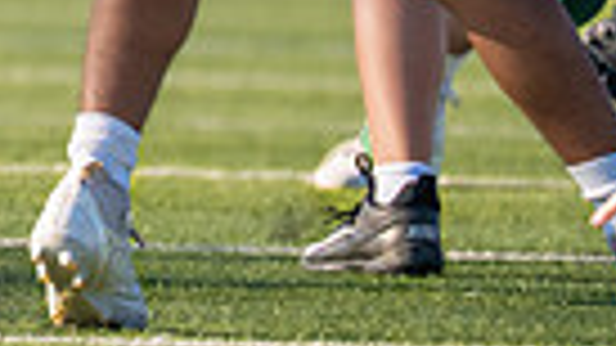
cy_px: -396
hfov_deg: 1.7
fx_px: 21165
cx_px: -550
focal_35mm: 1296
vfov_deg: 0.9
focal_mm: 200
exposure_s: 1/4000
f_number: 2.8
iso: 250
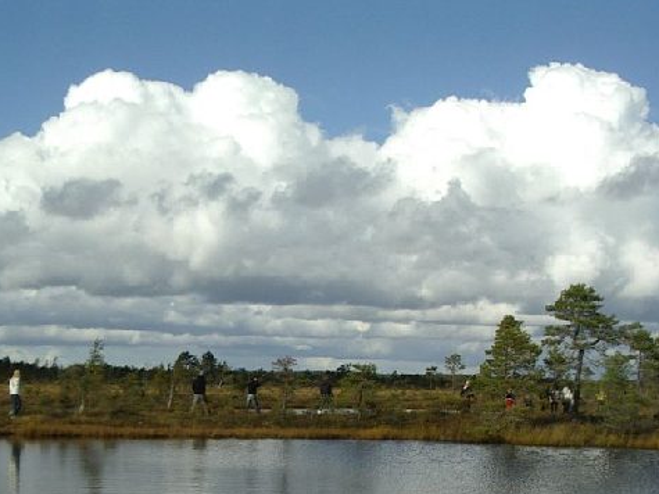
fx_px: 1218
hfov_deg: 30.3
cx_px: 307
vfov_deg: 22.6
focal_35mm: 64
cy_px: 405
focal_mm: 5.8
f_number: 4.8
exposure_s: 1/640
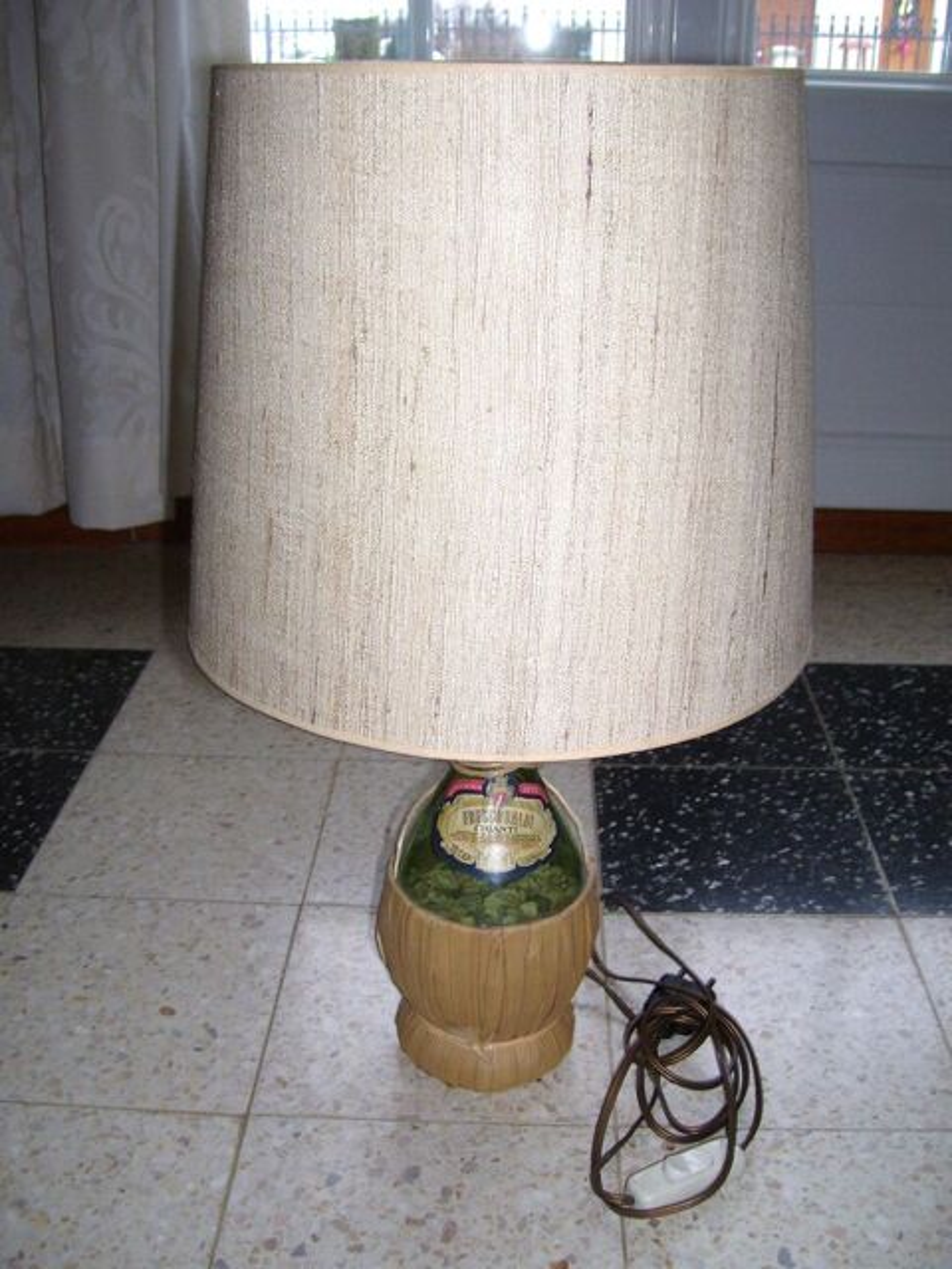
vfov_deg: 50.1
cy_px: 634
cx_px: 476
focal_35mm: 37
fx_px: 1357
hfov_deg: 38.7
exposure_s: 1/60
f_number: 2.7
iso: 80
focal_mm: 6
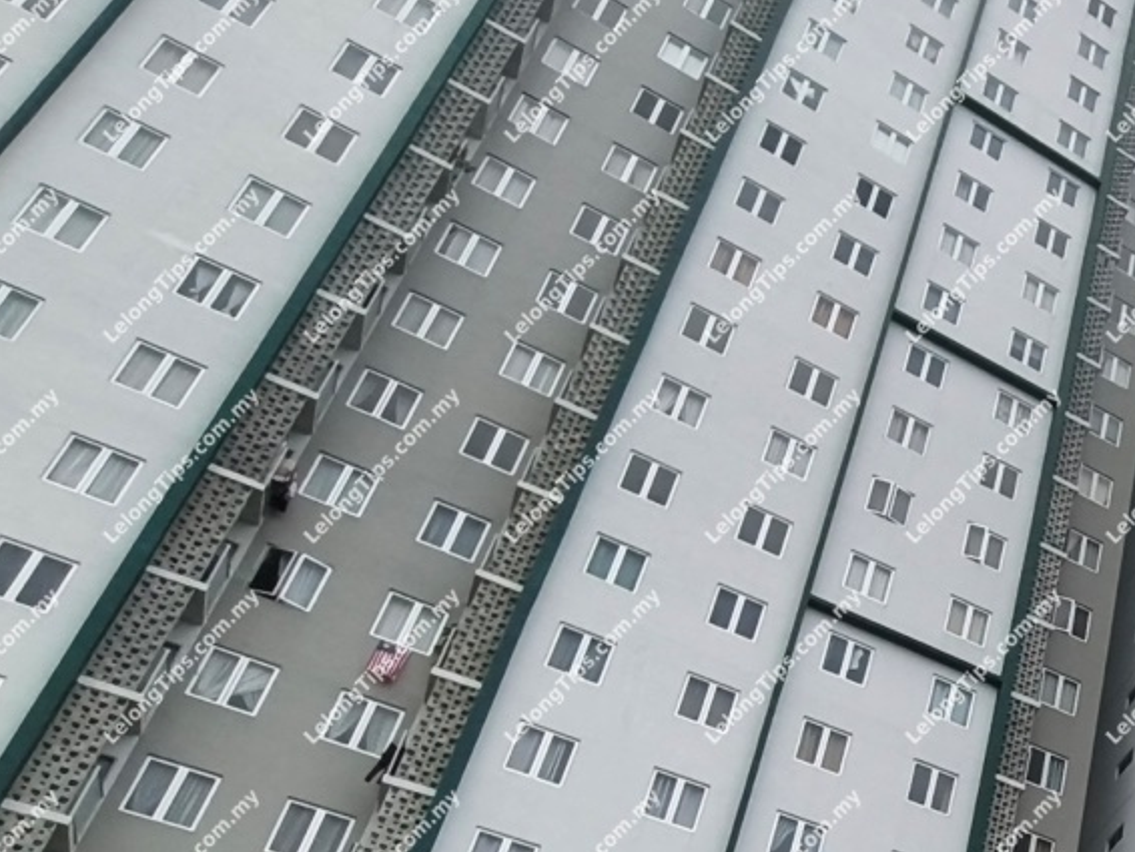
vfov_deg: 32.4
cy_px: 899
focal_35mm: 40
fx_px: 1312
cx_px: 1394
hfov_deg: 35.6
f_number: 2.2
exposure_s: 1/3814
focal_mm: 1.67
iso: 50
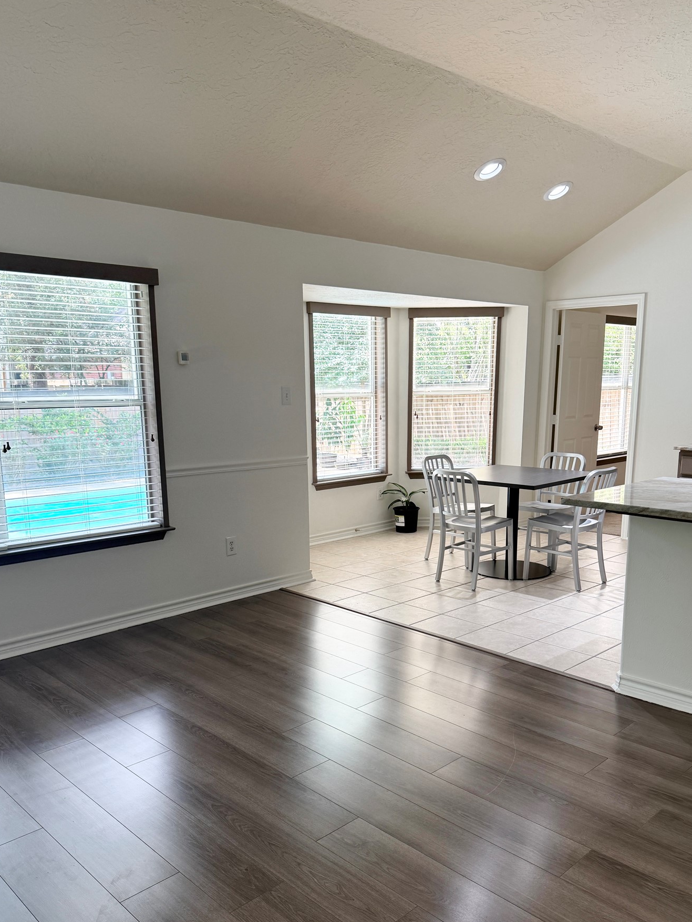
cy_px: 534
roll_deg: +0.1
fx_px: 746
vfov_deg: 63.1
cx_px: 346
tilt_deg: -11.4
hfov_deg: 49.8
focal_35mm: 28
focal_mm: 6.76
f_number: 1.78
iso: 100
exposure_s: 1/234
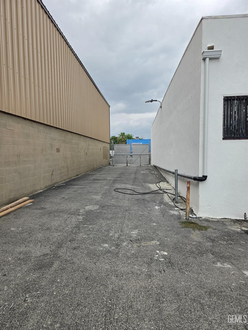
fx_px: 220
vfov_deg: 73.9
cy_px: 165
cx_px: 124
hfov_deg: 58.9
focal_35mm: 23
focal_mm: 5.4
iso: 80
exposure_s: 1/2745
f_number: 1.8
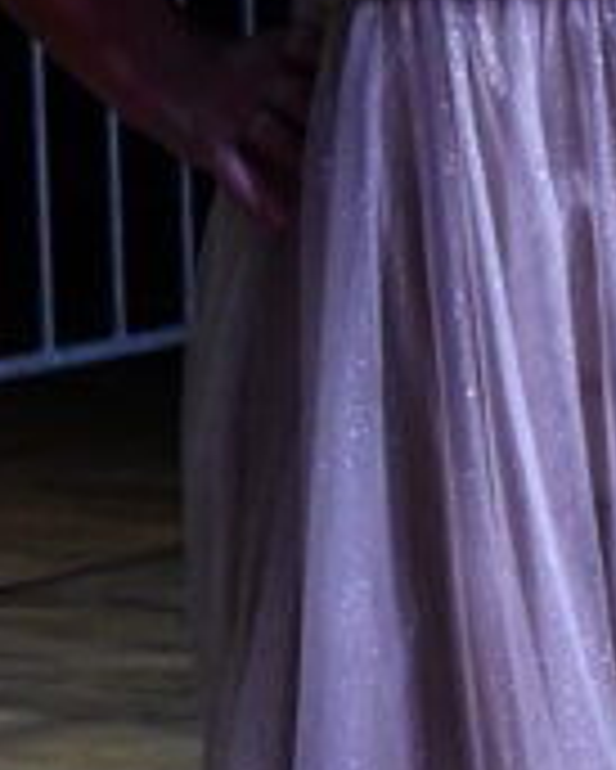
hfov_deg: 4.8
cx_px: 546
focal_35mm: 321
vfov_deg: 6.0
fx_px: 7309
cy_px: 576
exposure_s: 1/250
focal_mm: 38
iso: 4000
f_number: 8
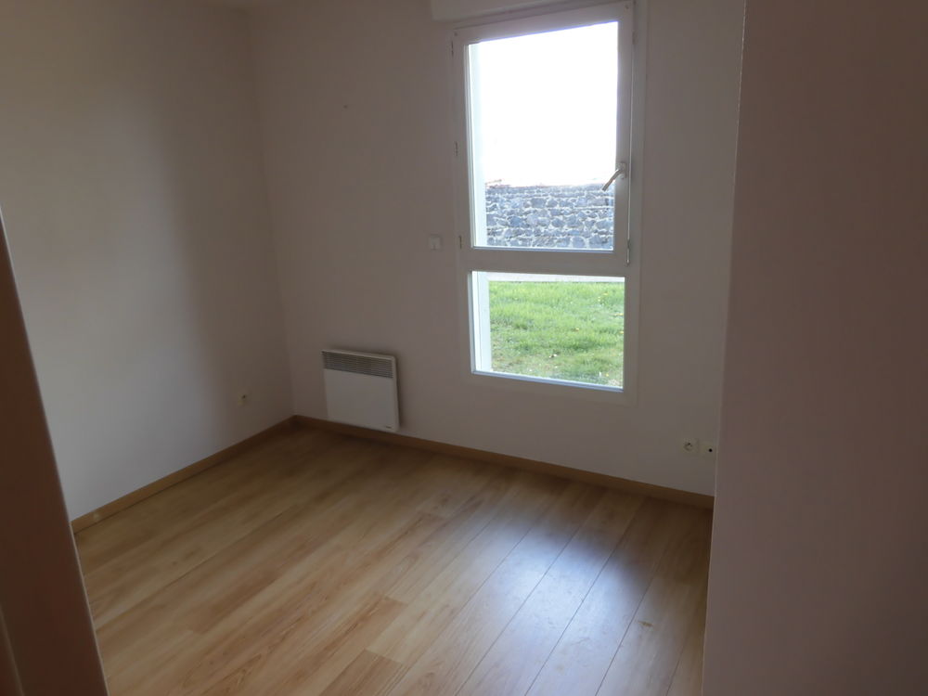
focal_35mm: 24
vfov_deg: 56.8
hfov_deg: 71.6
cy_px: 348
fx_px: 643
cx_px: 464
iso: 100
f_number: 3.4
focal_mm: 4.3
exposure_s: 1/40
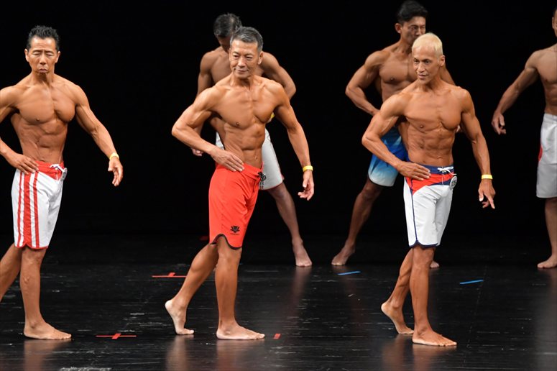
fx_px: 4176
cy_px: 186
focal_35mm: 270
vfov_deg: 5.1
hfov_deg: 7.6
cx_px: 278
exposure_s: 1/400
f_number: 5.6
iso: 3200
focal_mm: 180
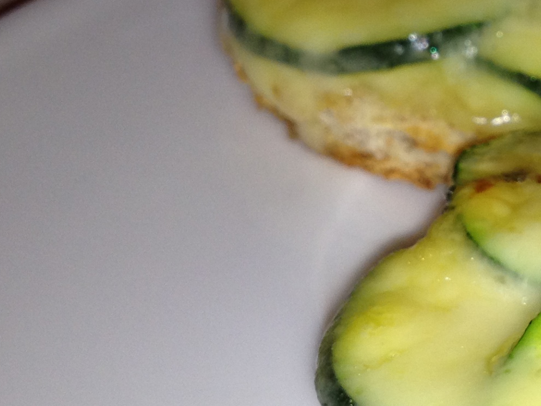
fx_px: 1798
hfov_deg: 16.5
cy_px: 168
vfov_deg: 12.9
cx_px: 628
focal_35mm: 115
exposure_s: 1/154
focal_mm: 4.28
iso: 64
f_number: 2.4
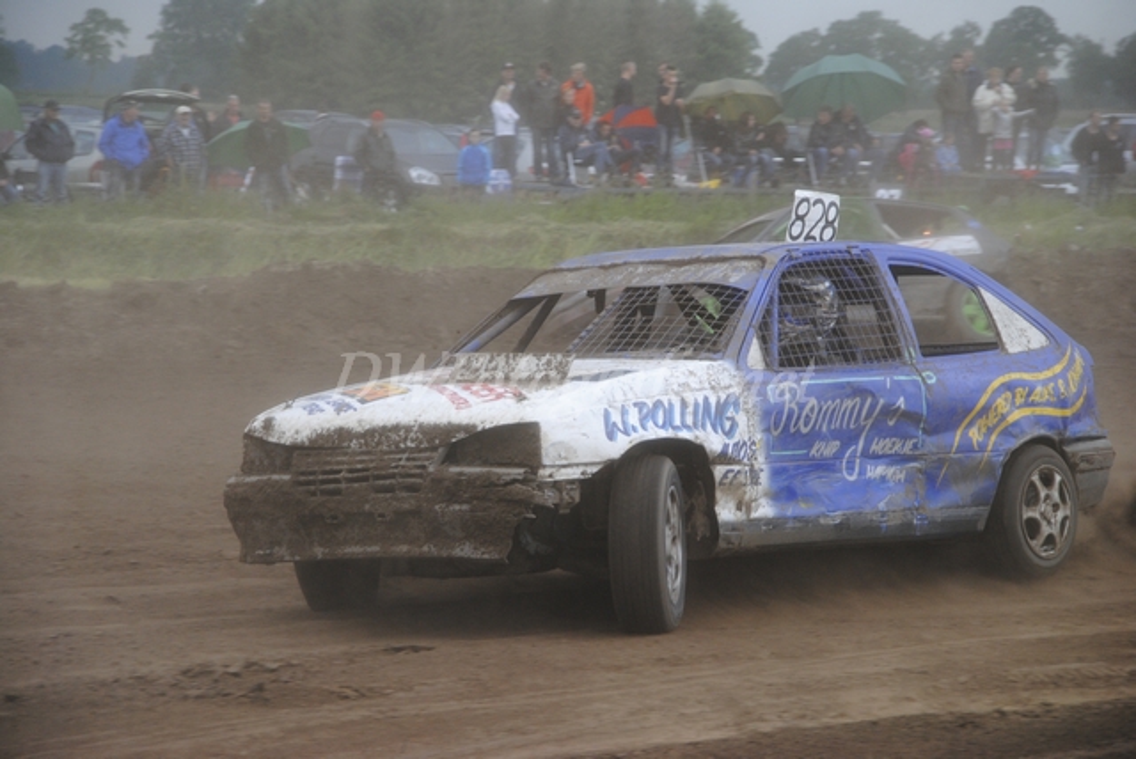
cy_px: 380
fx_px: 5211
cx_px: 568
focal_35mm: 165
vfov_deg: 8.3
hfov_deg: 12.4
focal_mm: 110
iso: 360
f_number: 5.3
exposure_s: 1/500
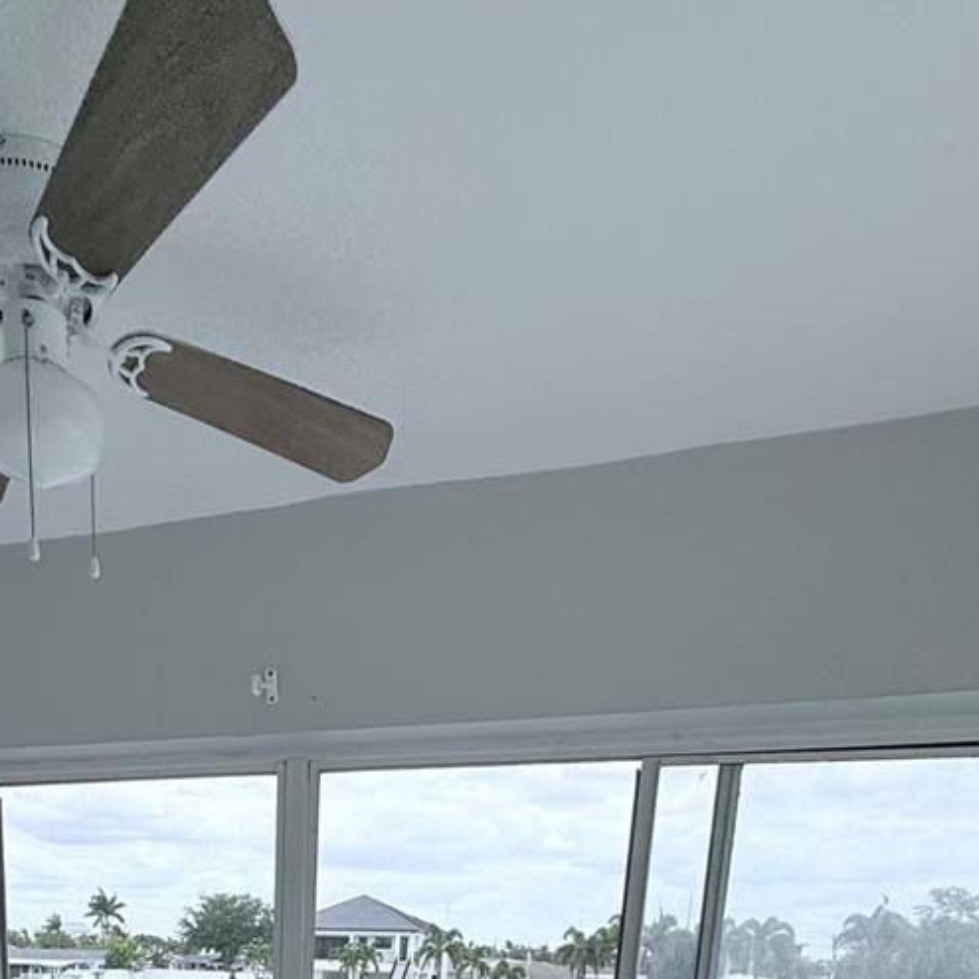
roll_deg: -1.6
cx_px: 283
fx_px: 960
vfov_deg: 39.4
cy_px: 1171
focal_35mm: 30
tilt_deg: -11.5
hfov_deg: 52.4
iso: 50
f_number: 2.2
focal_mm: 2.22
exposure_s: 1/1125
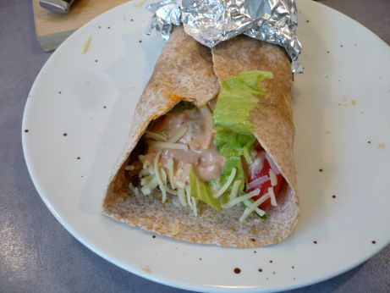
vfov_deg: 40.7
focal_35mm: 35
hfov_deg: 52.6
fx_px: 394
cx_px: 195
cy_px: 146
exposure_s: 1/30
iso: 100
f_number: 2.8
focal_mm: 5.8
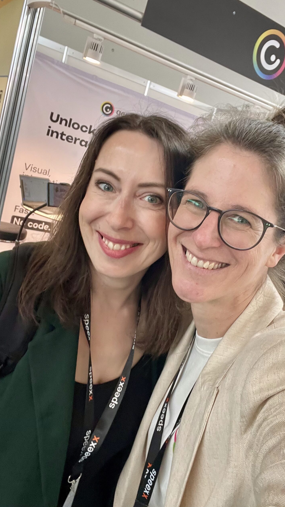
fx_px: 443
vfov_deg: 59.5
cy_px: 252
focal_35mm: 33
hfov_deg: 35.5
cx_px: 174
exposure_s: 1/50
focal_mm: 2.71
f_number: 2.2
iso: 160
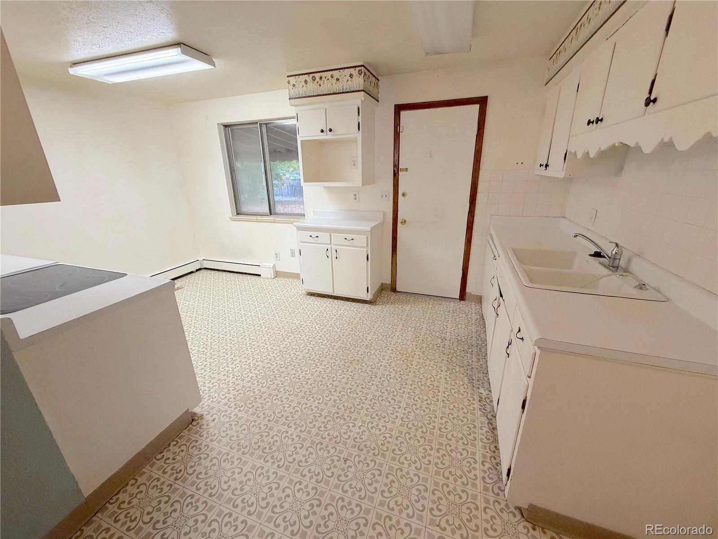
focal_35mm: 14
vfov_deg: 85.7
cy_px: 270
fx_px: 290
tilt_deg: -17.8
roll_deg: +0.7
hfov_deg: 102.1
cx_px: 359
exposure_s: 1/120
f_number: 2.2
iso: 320
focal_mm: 2.22
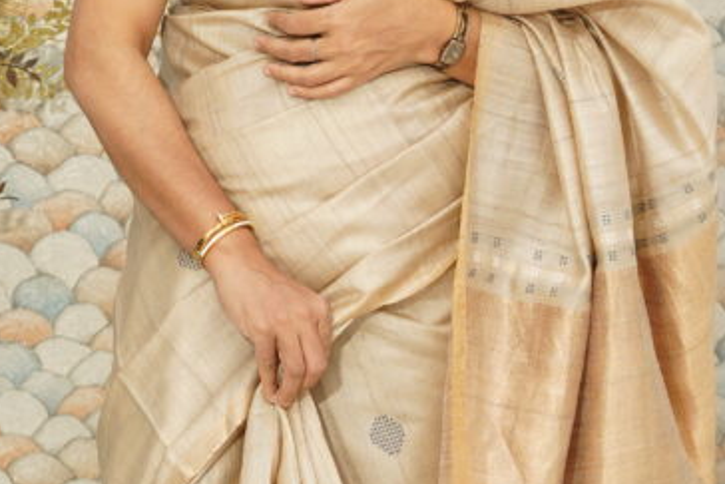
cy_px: 271
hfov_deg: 8.1
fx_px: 5097
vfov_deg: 5.4
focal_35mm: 253
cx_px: 393
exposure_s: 1/100
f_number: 5
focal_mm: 90
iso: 1250
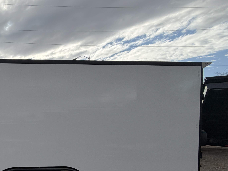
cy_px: 129
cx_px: -40
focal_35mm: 35
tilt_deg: -2.4
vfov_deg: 39.6
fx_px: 231
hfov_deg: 39.4
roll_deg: +0.3
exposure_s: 1/1033
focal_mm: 2.22
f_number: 2.2
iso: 20
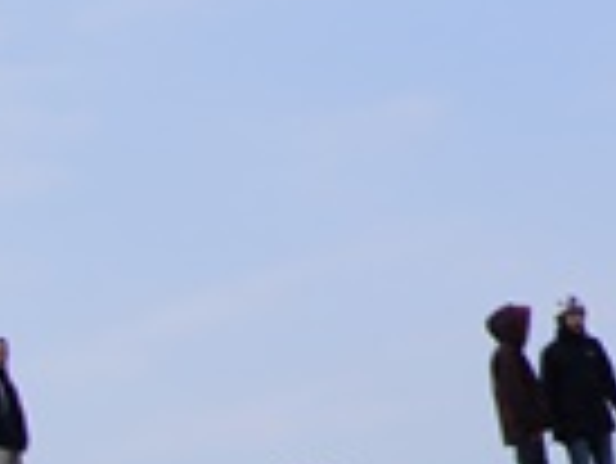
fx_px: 3598
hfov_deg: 8.7
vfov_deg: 7.3
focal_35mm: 202
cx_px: 1560
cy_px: -126
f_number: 13
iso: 100
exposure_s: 1/160
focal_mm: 24
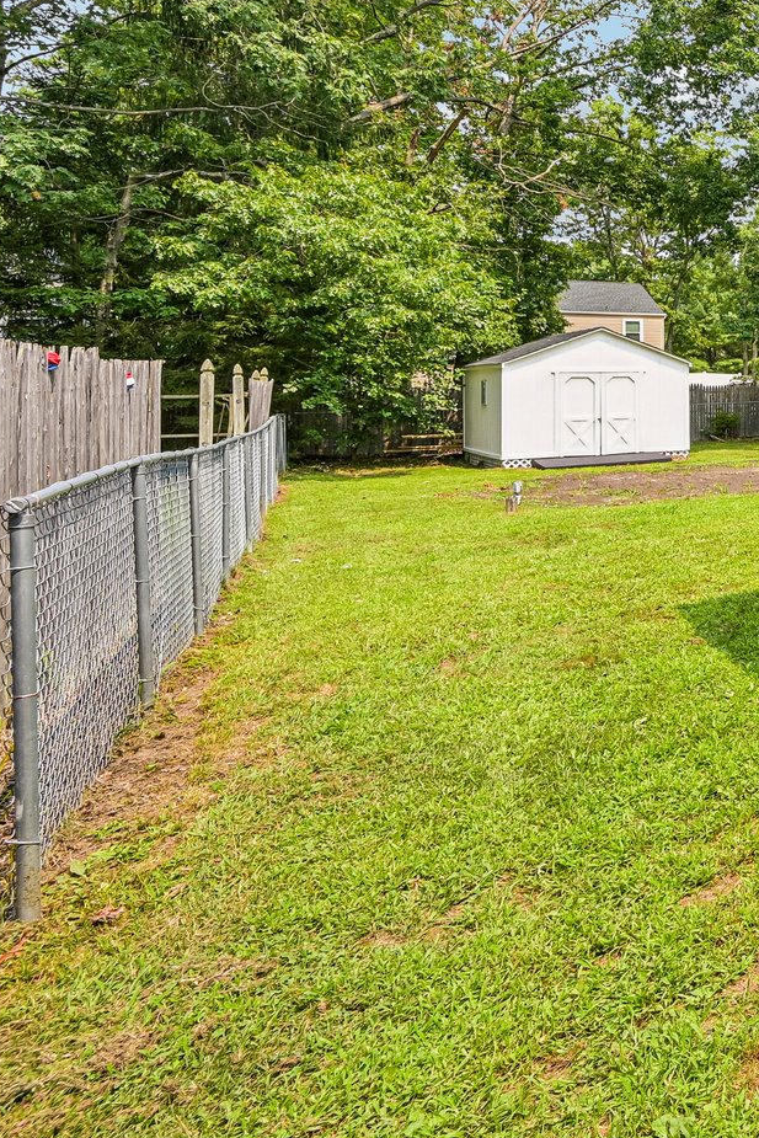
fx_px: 980
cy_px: 355
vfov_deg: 58.5
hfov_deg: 26.0
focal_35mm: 31
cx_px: 1222
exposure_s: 1/80
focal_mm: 14
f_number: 8
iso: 100
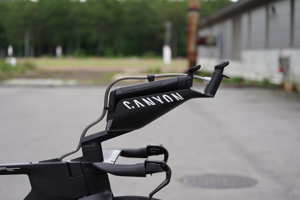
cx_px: 150
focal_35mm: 75
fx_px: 625
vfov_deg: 18.2
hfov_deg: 27.0
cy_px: 100
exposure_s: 1/500
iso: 400
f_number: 4
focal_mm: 75
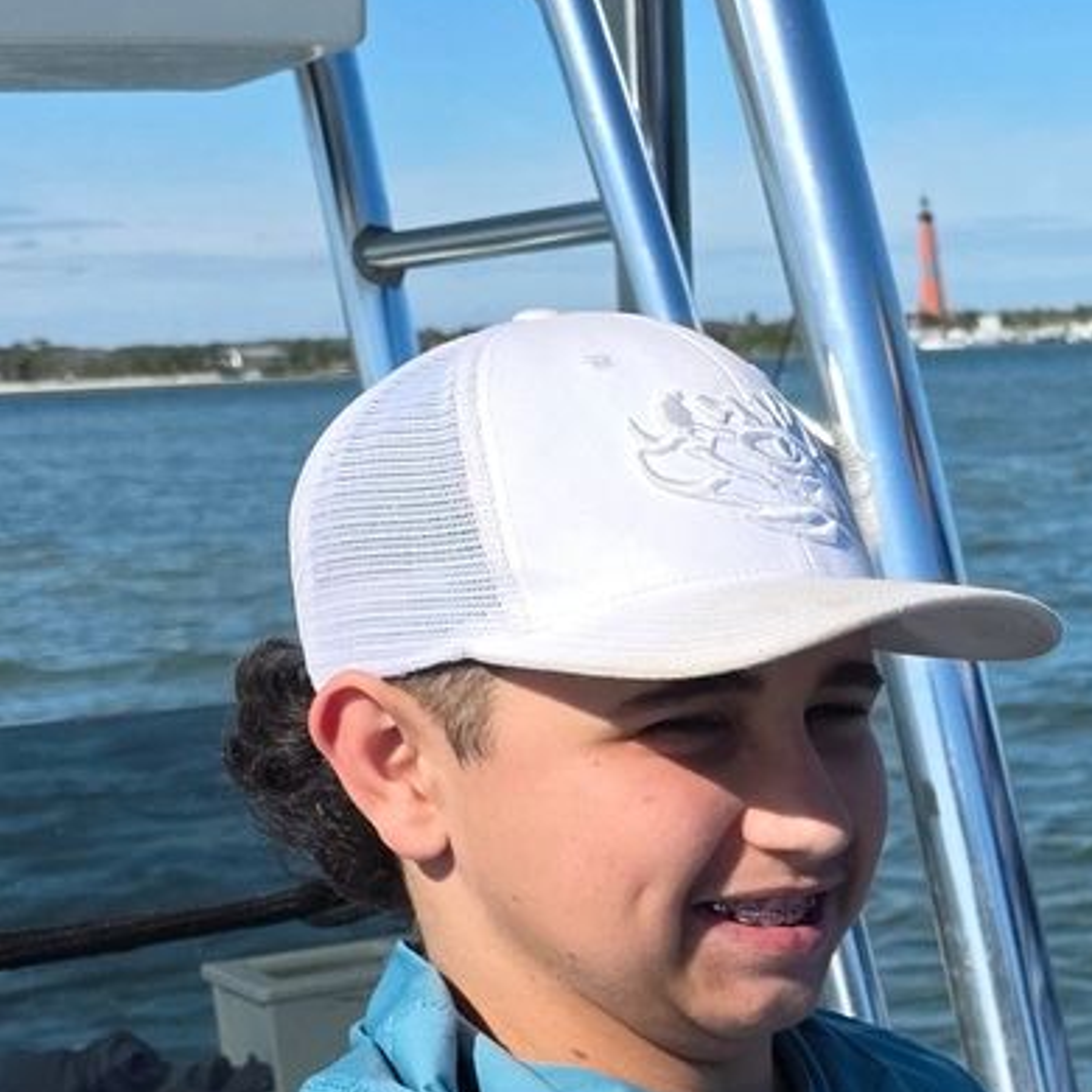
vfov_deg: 19.2
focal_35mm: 89
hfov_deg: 17.9
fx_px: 3176
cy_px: 987
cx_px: 1520
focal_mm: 6.3
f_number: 1.7
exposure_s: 1/7626
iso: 80
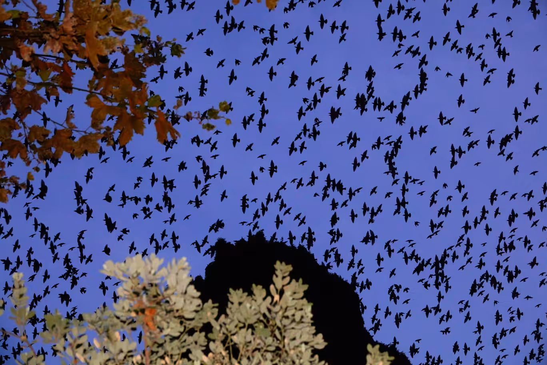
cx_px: 274
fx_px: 1580
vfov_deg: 13.2
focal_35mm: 104
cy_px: 182
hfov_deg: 19.6
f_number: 4
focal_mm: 38.04
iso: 1250
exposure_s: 1/320
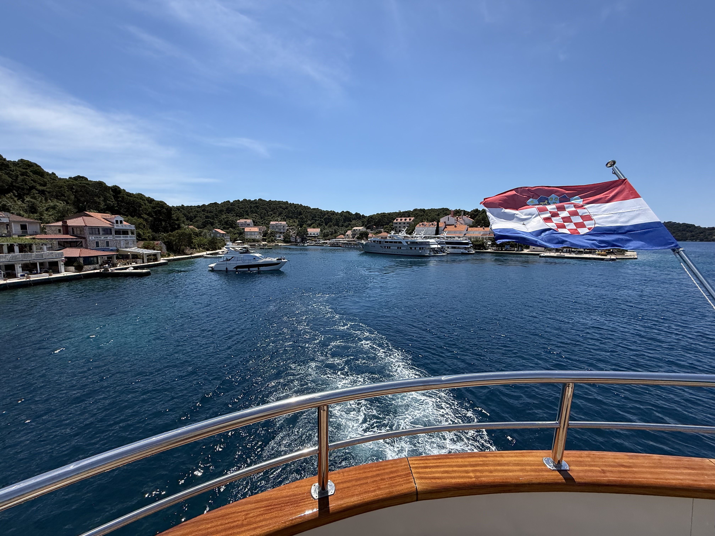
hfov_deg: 102.1
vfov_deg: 85.7
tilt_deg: -7.0
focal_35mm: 14
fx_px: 289
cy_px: 268
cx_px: 358
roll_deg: -0.5
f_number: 2.2
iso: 50
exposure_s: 1/2165
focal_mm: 2.22
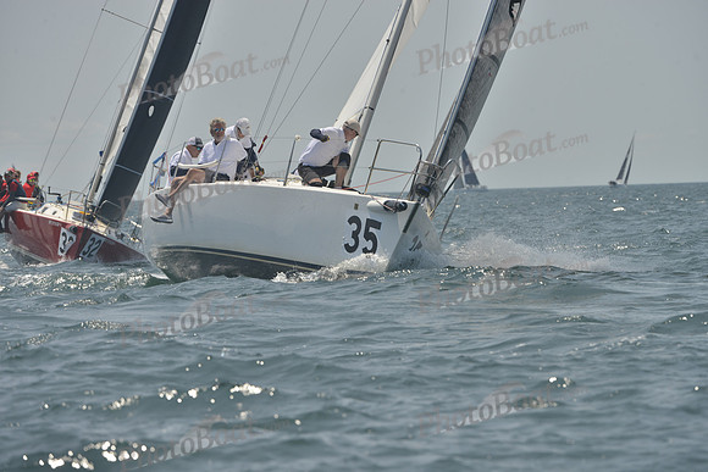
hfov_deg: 8.6
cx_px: 354
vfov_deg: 5.7
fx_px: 4721
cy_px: 236
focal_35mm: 240
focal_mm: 240
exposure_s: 1/1000
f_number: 9
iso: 280
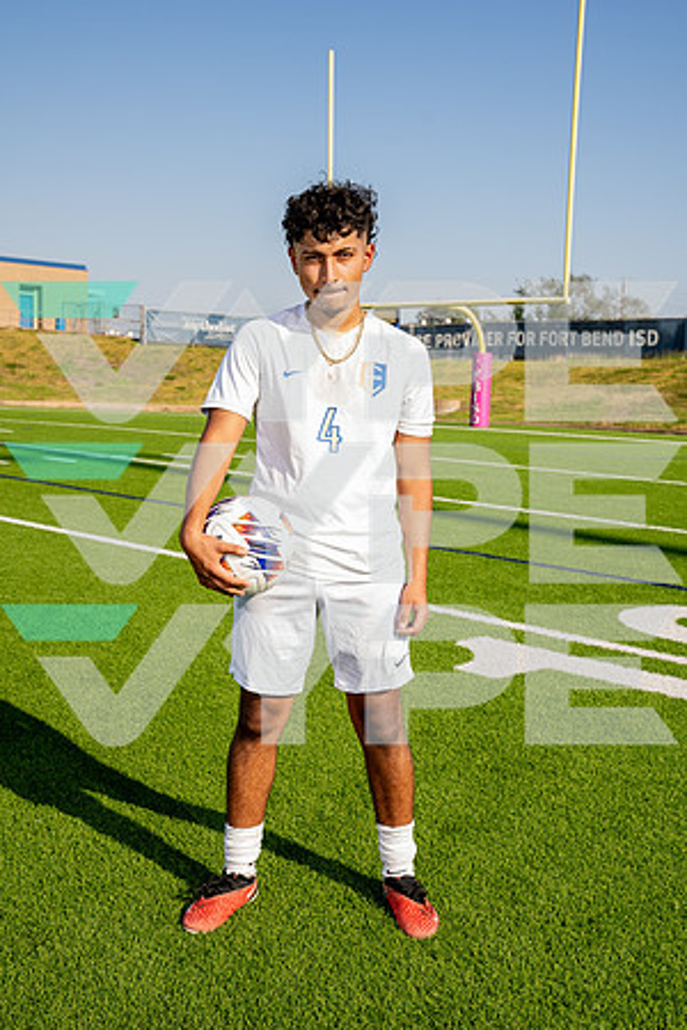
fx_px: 1288
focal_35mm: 45
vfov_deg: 43.6
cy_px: 515
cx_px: 344
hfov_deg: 29.9
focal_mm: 45
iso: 50
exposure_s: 1/125
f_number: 7.1
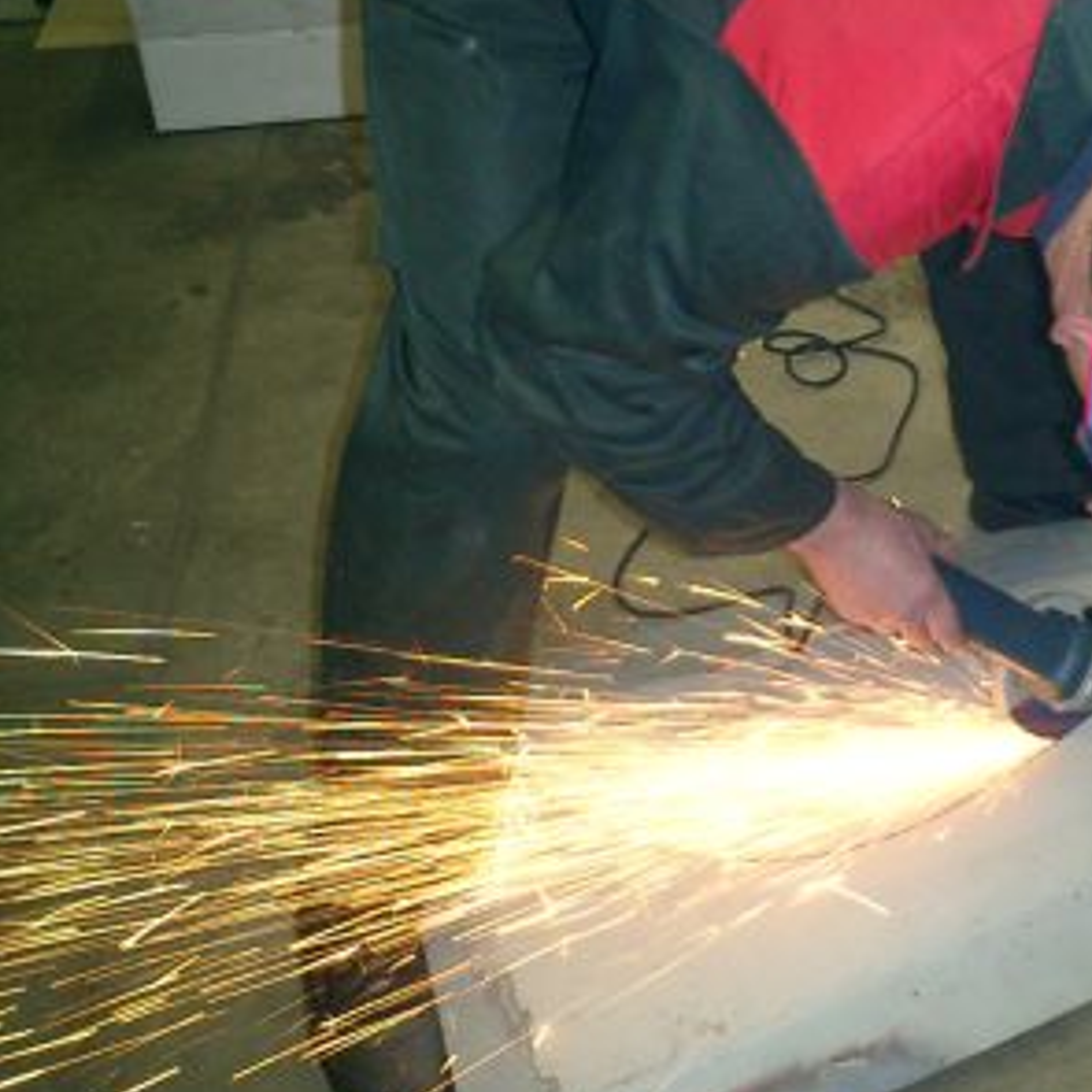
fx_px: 1927
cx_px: 862
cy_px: 416
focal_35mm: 54
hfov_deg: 30.9
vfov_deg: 31.5
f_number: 3.2
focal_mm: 7.5
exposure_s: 1/30
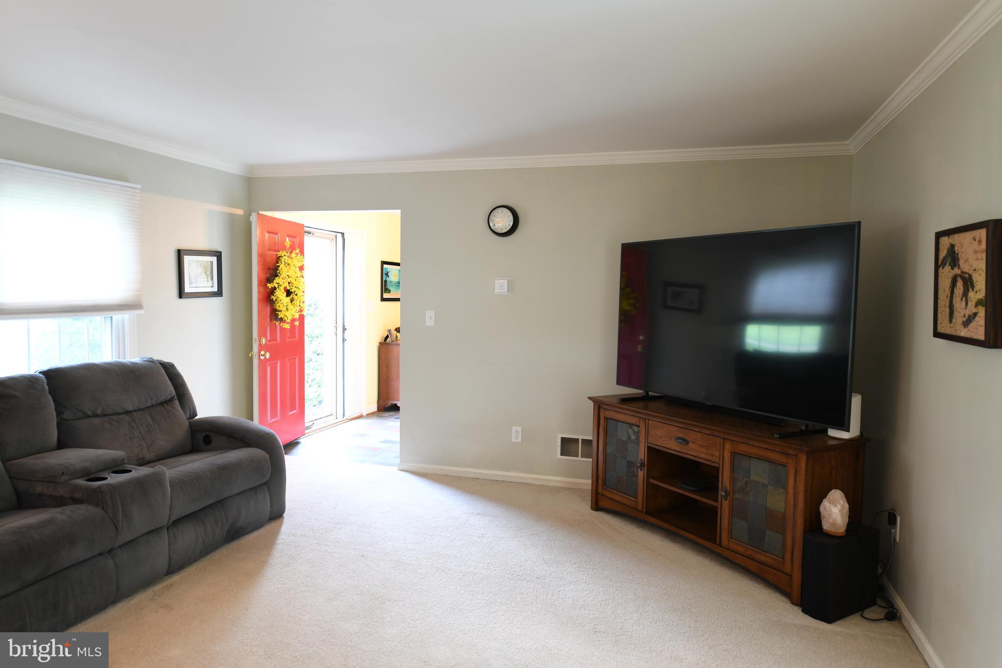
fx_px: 668
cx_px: 501
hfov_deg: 73.7
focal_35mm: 24
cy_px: 334
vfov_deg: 53.1
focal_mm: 24
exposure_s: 1/15
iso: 500
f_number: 4
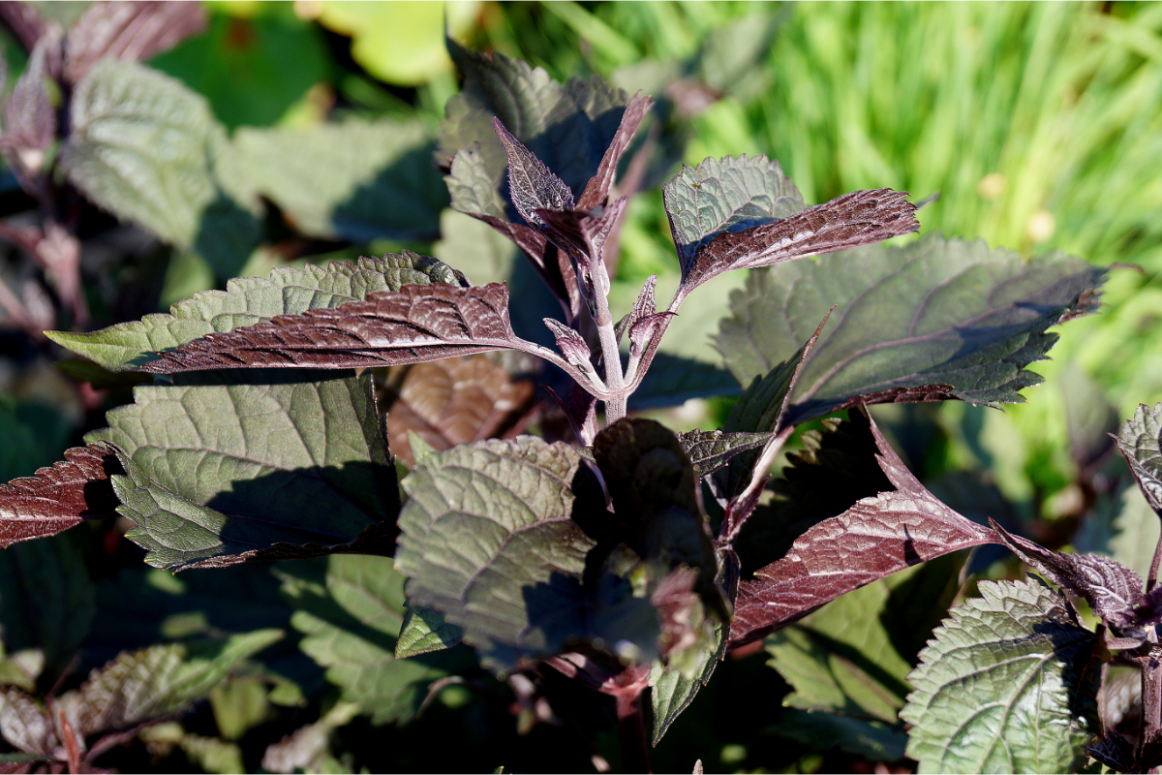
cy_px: 388
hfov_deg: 24.6
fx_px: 2663
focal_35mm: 82
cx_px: 581
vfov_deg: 16.6
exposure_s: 1/125
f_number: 6.3
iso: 100
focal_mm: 55
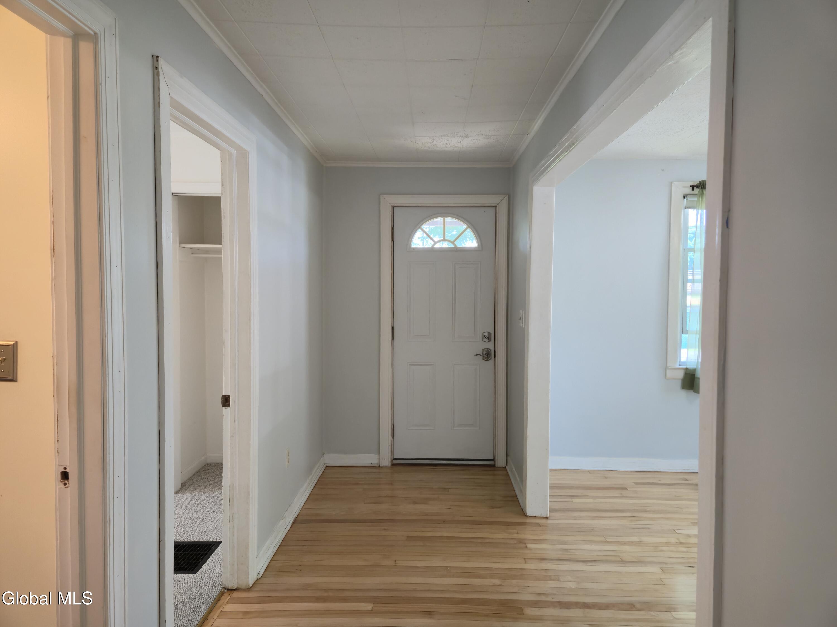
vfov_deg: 58.9
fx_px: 556
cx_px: 418
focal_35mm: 23
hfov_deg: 73.9
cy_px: 314
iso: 100
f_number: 1.8
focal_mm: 5.4
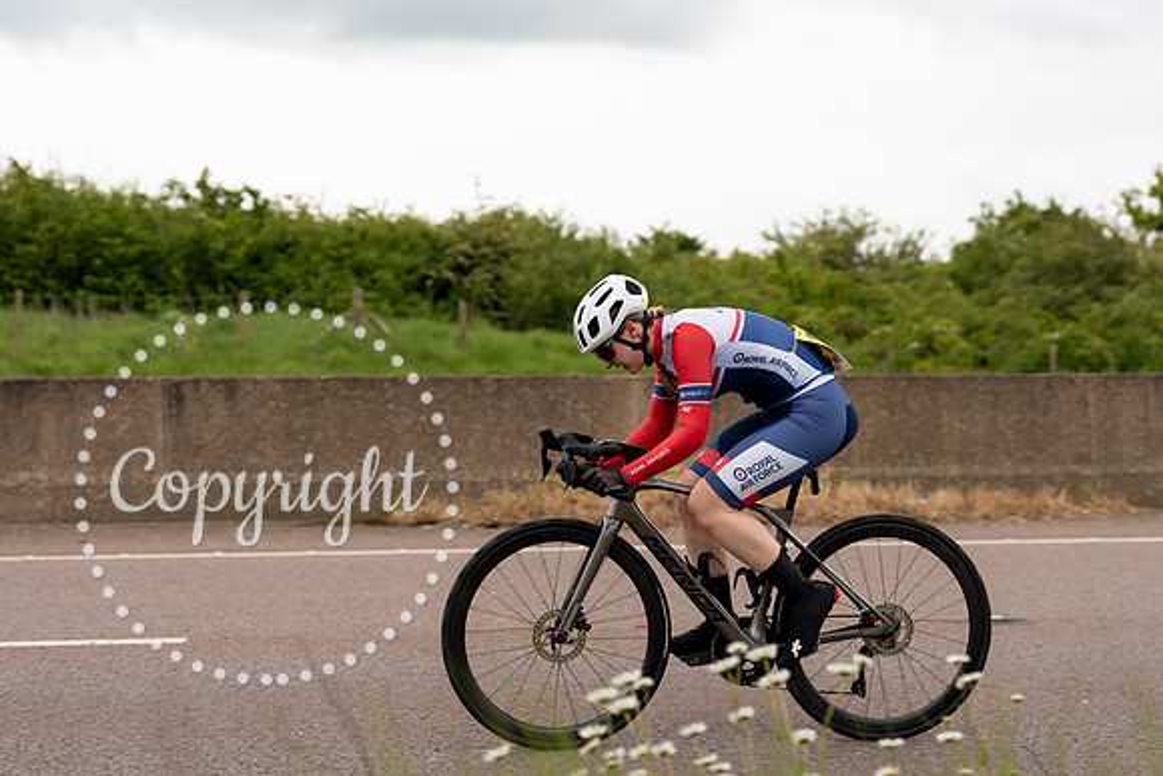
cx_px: 582
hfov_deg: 26.0
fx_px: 2523
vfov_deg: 17.5
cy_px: 433
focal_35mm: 78
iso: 320
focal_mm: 70
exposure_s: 1/1000
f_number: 3.5
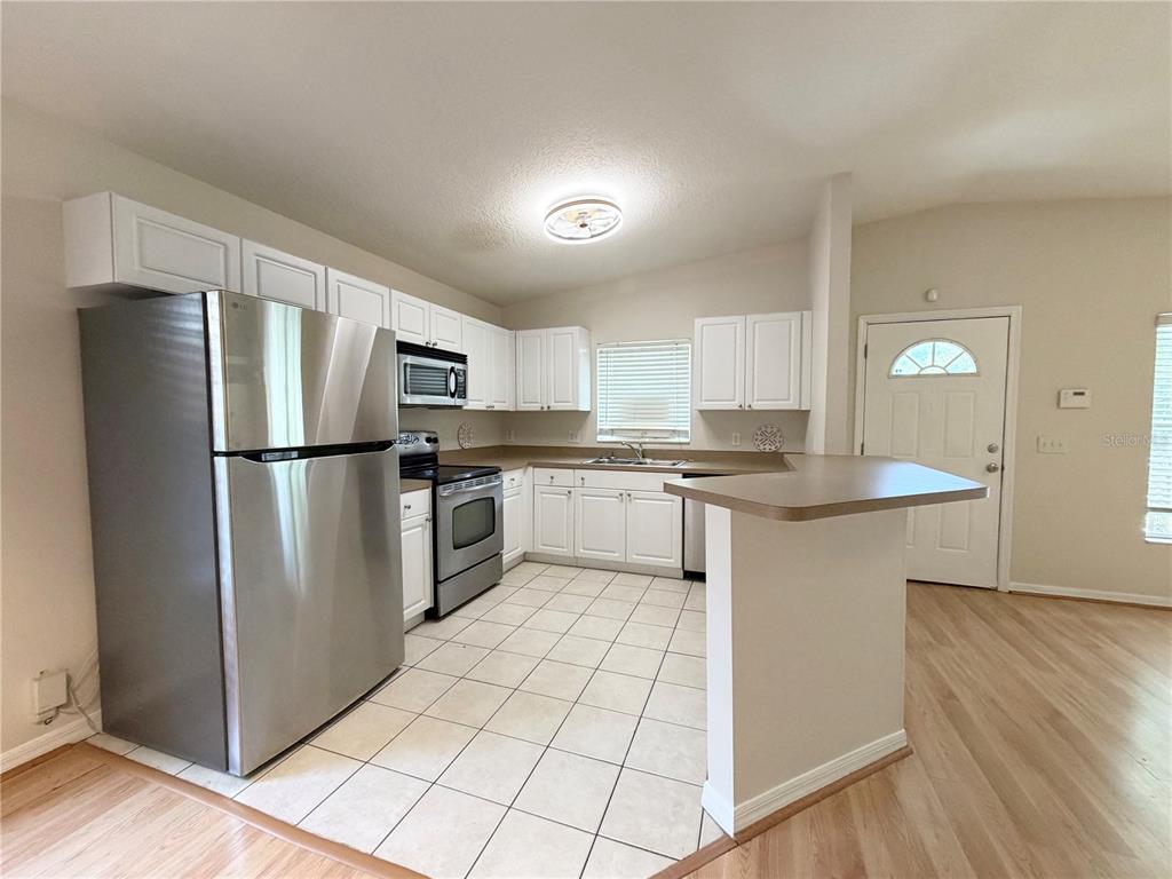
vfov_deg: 85.7
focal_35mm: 14
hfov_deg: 102.1
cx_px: 586
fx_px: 474
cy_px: 440
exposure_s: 1/120
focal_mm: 2.22
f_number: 2.2
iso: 320
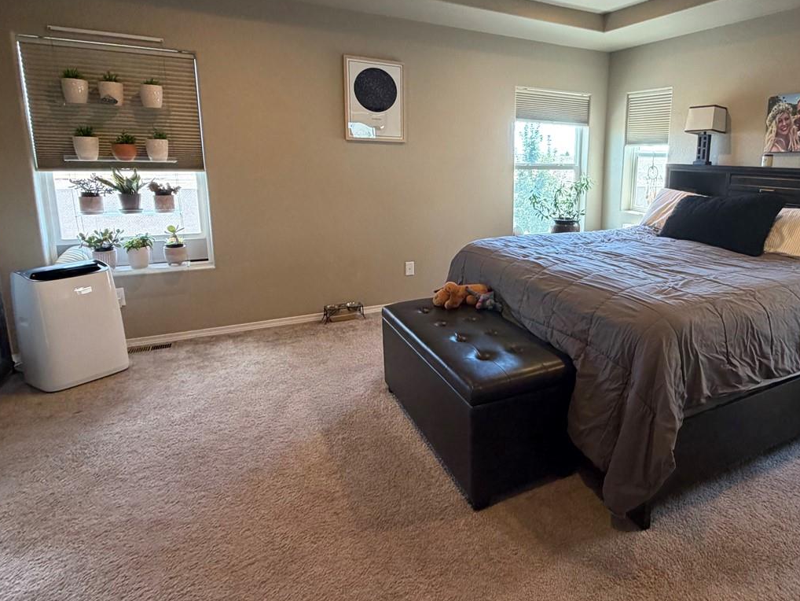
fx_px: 509
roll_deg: -1.3
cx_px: 530
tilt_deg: -10.0
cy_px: 248
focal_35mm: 22
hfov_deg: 74.1
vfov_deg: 60.7
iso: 250
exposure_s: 1/60
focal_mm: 2.22
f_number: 2.2
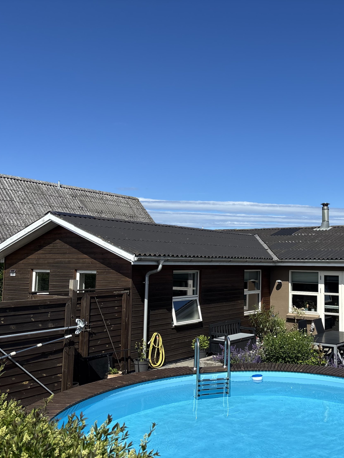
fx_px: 464
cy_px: 230
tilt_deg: +4.3
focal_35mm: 35
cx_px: 273
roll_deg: -0.5
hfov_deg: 39.2
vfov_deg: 52.6
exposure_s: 1/3788
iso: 50
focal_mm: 5.96
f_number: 1.6
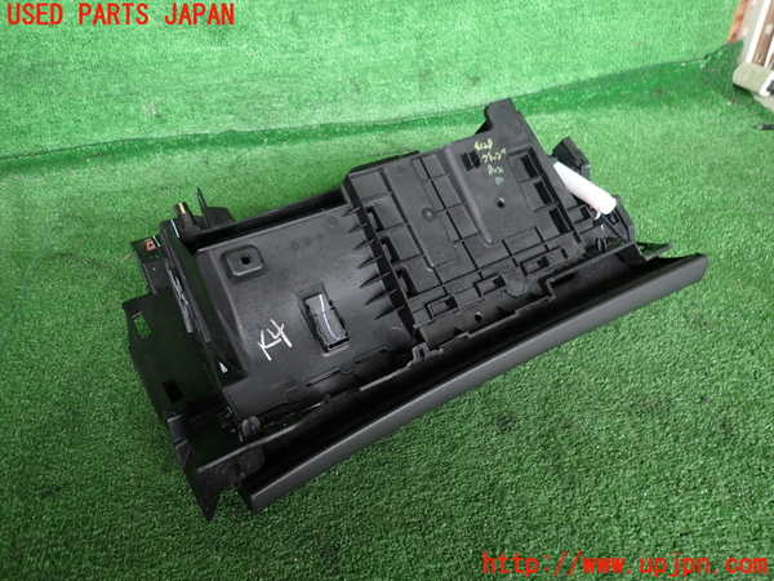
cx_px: 387
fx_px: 559
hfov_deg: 69.4
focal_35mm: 25
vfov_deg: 54.9
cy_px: 290
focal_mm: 4.5
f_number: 2
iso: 200
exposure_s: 1/40
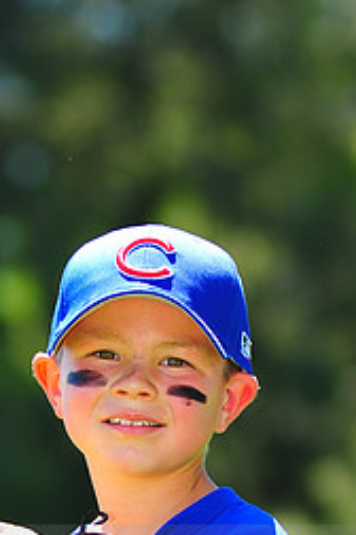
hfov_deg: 3.3
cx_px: 155
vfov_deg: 5.0
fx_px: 6143
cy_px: 554
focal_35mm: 413
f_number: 5
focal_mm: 180
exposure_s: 1/320
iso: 200
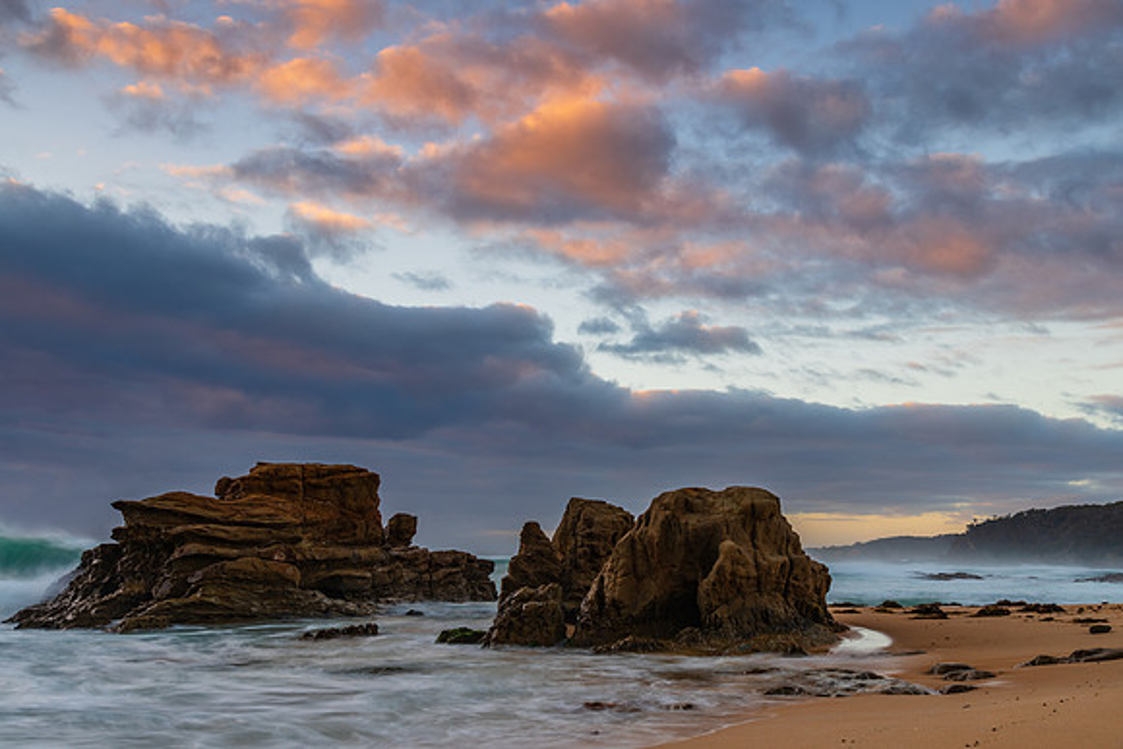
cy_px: 374
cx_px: 562
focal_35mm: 36
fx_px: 1111
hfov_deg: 53.6
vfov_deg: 37.3
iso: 80
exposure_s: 1
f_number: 8
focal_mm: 35
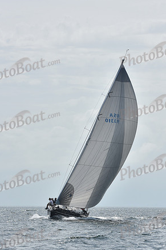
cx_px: 90
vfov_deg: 11.1
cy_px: 144
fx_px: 1287
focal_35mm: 186
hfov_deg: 7.4
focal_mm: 140
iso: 200
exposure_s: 1/1250
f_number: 8
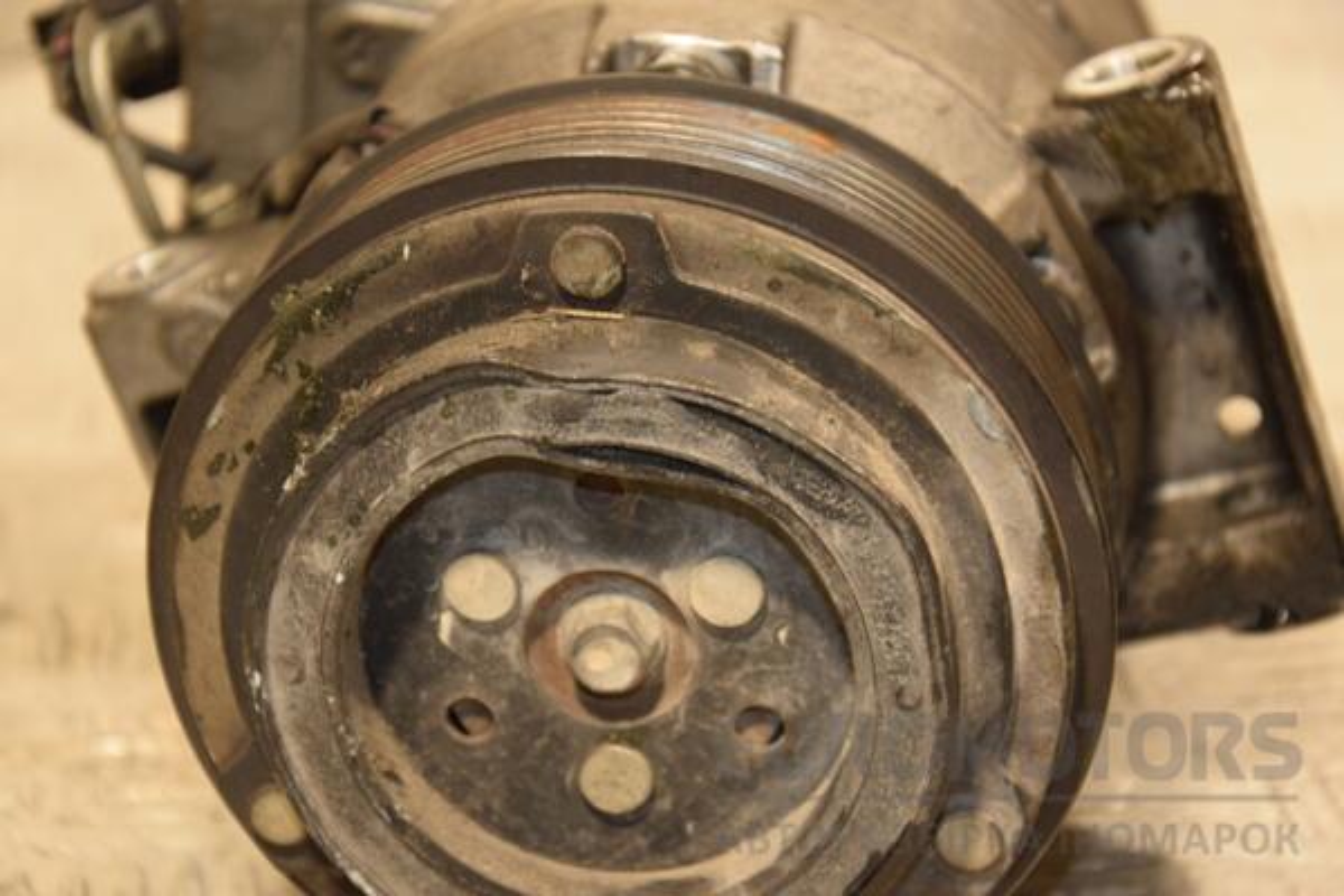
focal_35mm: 112
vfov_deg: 12.2
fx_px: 4200
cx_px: 672
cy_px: 448
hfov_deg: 18.2
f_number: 5.3
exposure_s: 1/80
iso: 800
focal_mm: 75
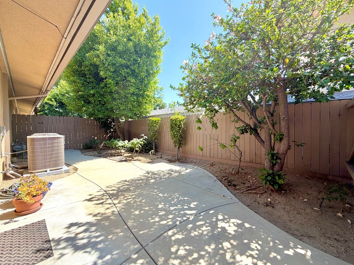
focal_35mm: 15
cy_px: 133
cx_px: 183
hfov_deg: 98.1
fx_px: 153
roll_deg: +0.6
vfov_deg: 81.7
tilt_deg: -1.9
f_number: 2.2
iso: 40
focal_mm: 2.22
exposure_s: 1/506
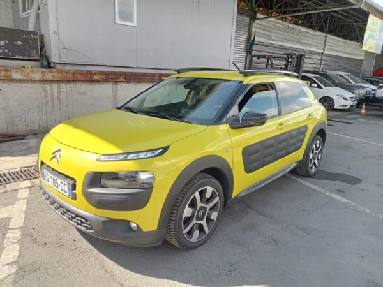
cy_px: 144
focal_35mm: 28
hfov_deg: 63.4
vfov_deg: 49.7
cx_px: 192
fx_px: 310
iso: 100
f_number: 2.2
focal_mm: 3.46
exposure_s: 1/166
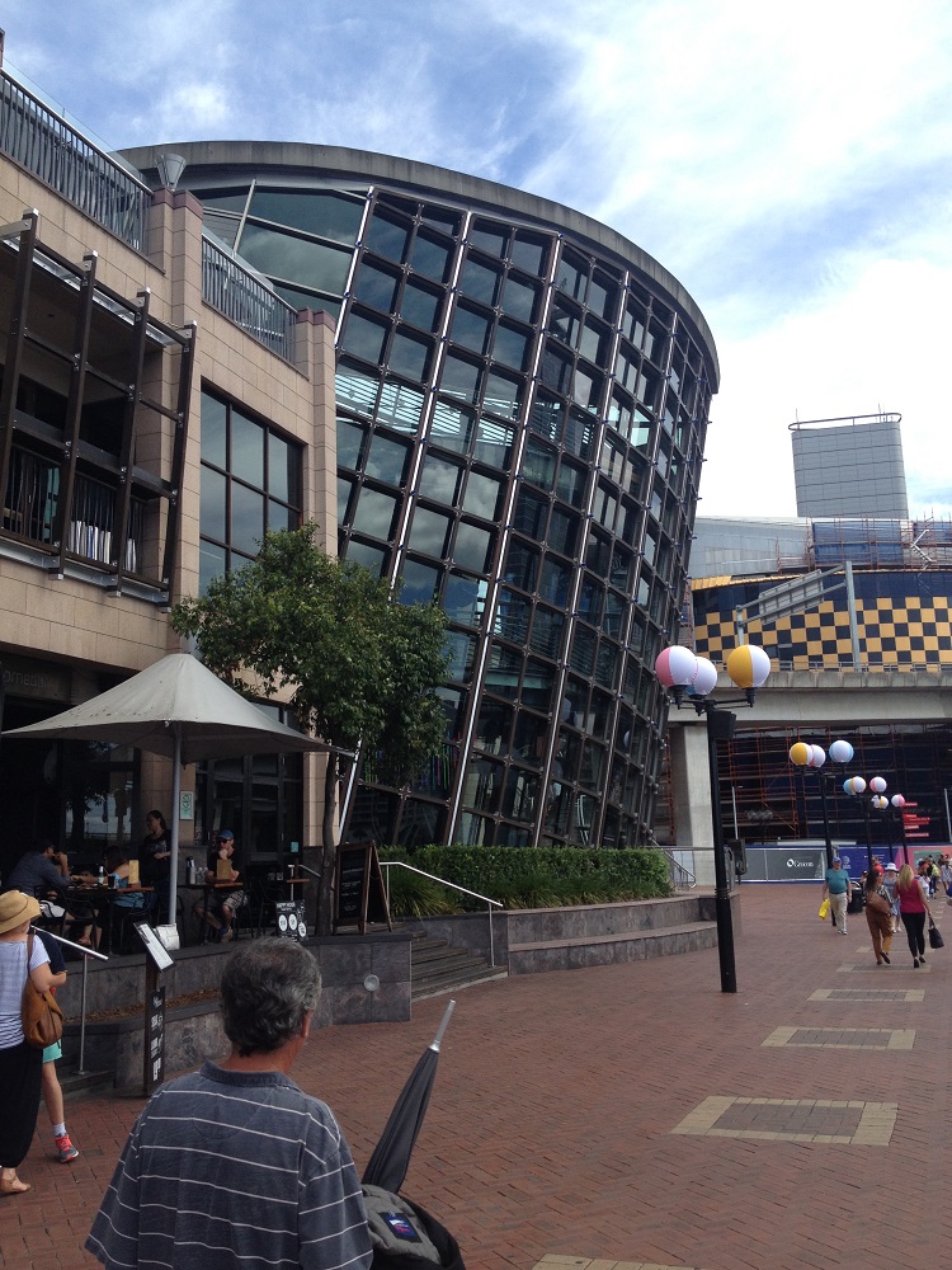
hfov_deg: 40.7
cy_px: 635
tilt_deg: +12.7
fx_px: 1283
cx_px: 476
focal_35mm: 35
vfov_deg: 52.6
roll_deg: +2.8
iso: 50
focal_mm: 4.28
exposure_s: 1/1042
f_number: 2.4
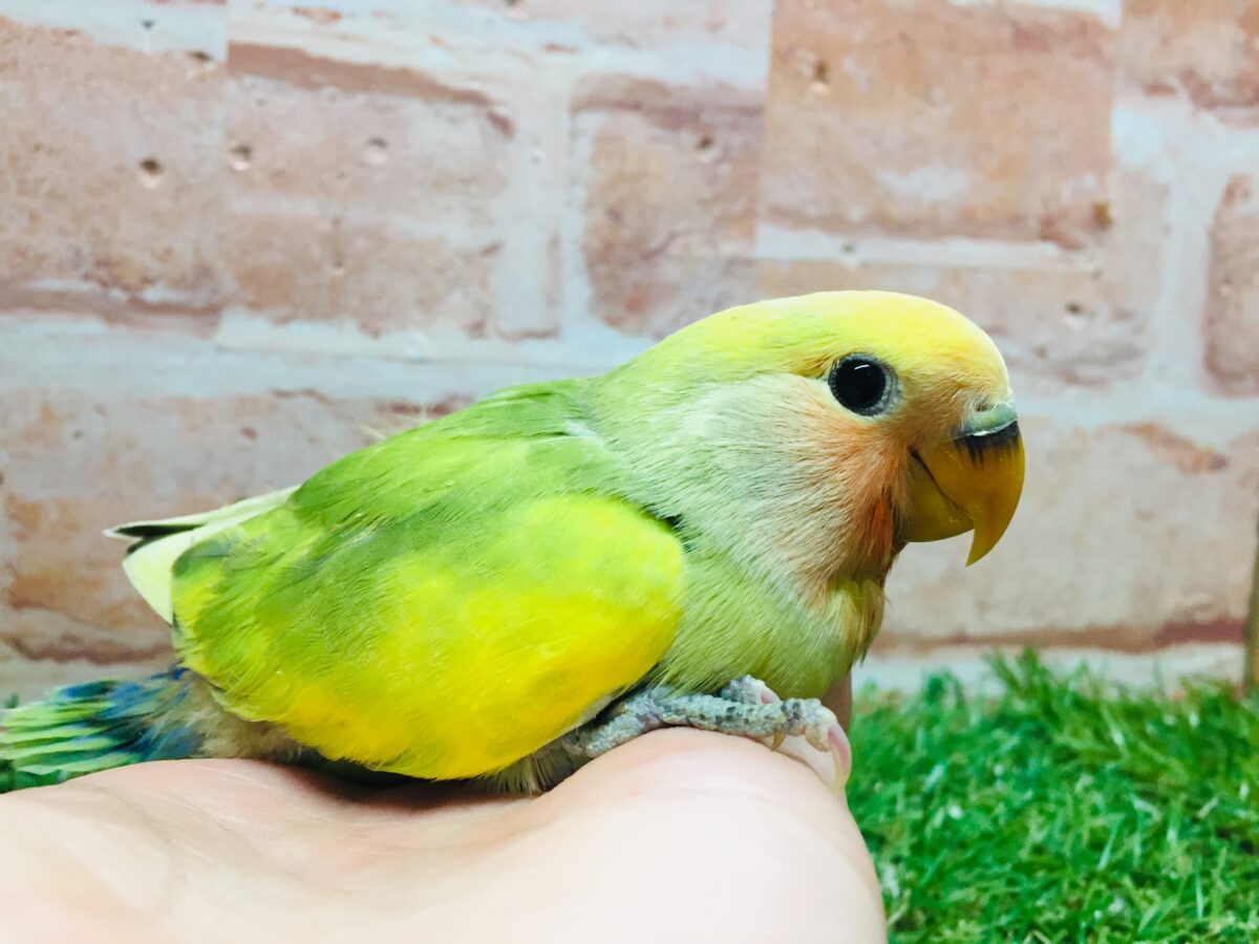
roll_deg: -1.9
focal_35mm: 29
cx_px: 630
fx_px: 1055
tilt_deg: -4.8
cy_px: 472
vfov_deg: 48.2
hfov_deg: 61.7
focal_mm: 4.15
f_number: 2.2
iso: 50
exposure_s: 1/30
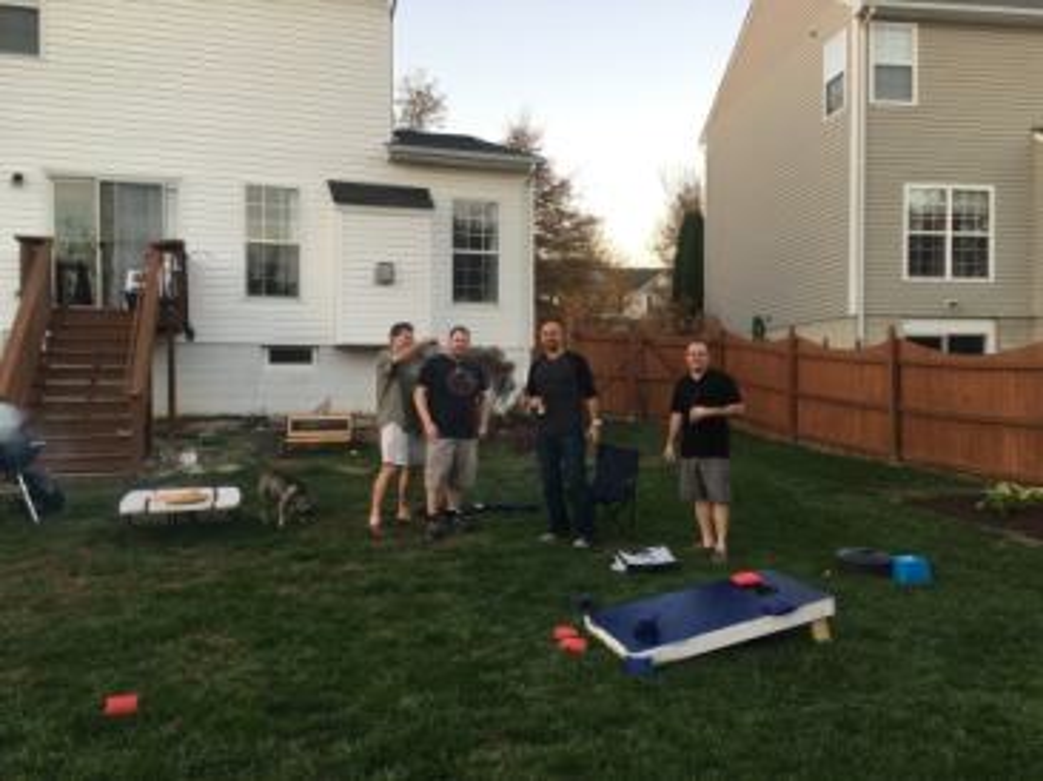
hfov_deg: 61.7
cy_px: 390
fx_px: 873
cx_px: 522
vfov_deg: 48.2
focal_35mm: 29
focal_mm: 4.15
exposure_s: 1/60
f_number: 2.2
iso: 25
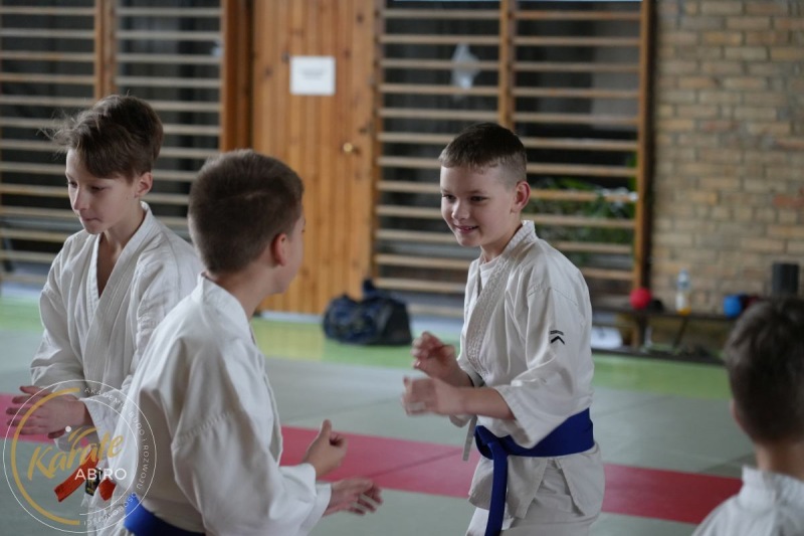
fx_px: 2344
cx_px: 402
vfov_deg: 13.0
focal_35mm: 105
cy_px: 268
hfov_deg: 19.5
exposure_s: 1/160
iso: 5000
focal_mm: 105
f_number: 4
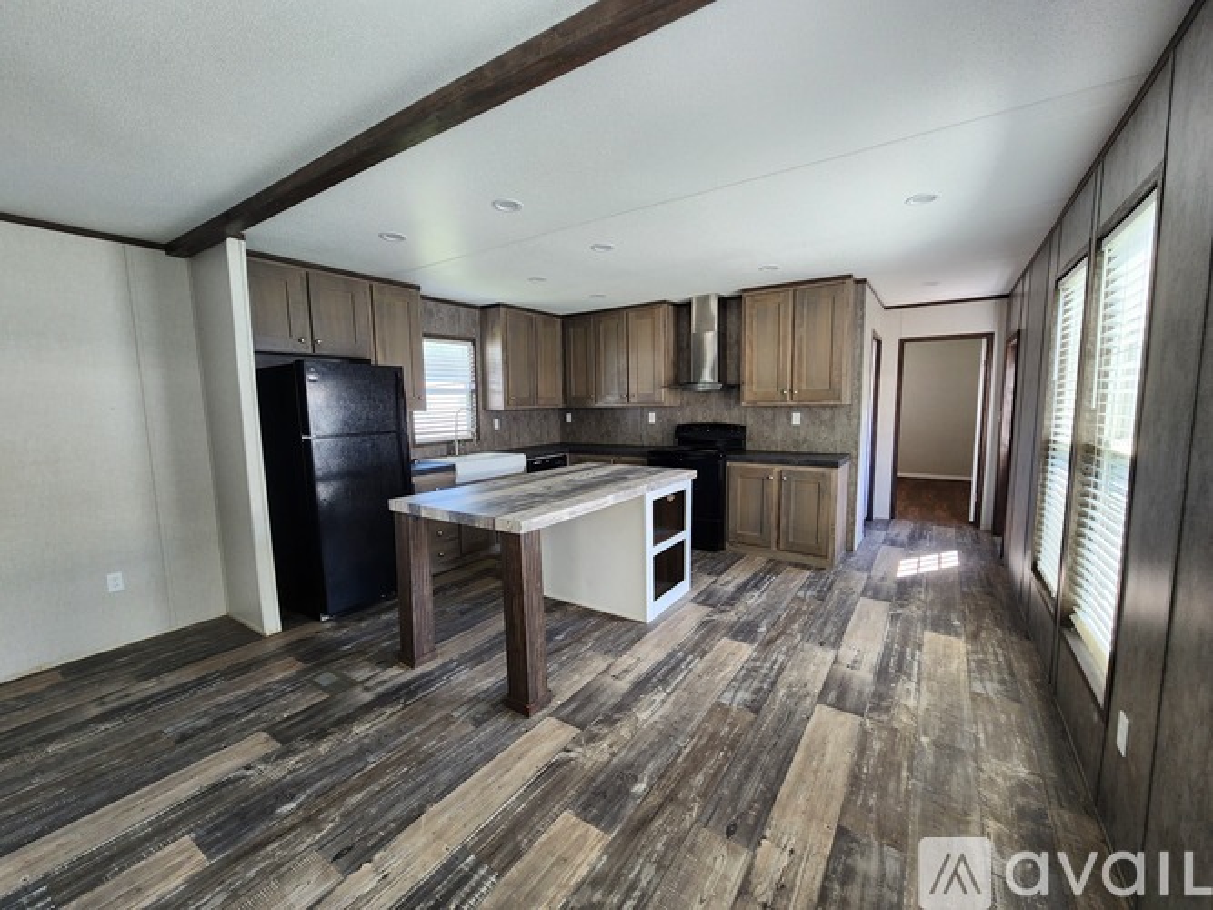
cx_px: 606
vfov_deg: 89.9
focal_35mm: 13
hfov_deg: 106.2
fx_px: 455
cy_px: 455
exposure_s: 1/60
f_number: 2.2
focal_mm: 2.2
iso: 125
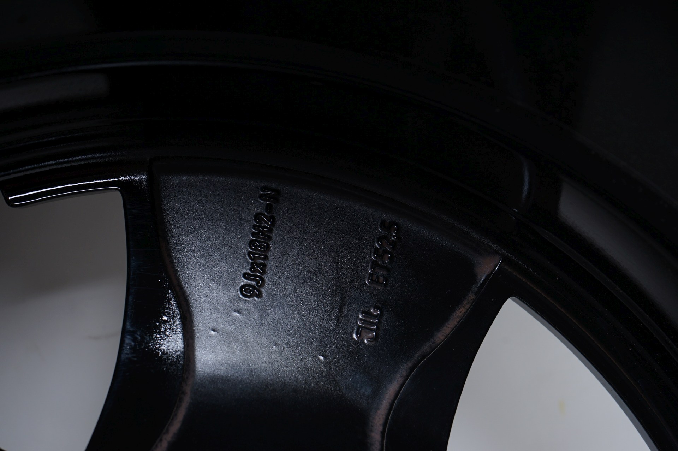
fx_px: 1035
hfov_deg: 36.3
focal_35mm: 55
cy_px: 226
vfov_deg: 24.6
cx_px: 339
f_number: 7.1
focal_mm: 55
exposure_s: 1/125
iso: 250
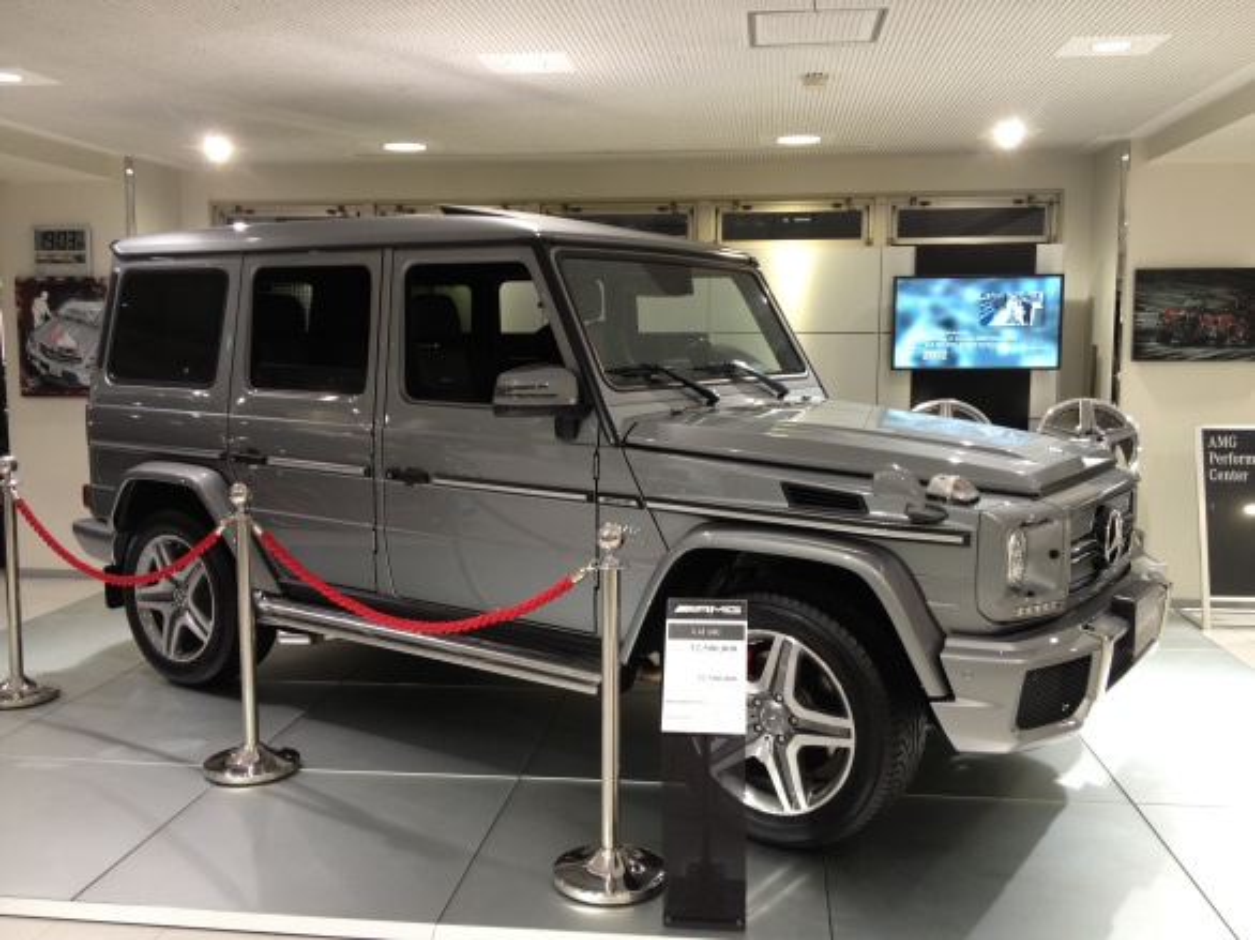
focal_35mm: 35
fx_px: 1268
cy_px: 470
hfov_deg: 52.6
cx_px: 628
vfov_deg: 40.7
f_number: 2.4
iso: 50
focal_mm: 4.28
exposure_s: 1/24
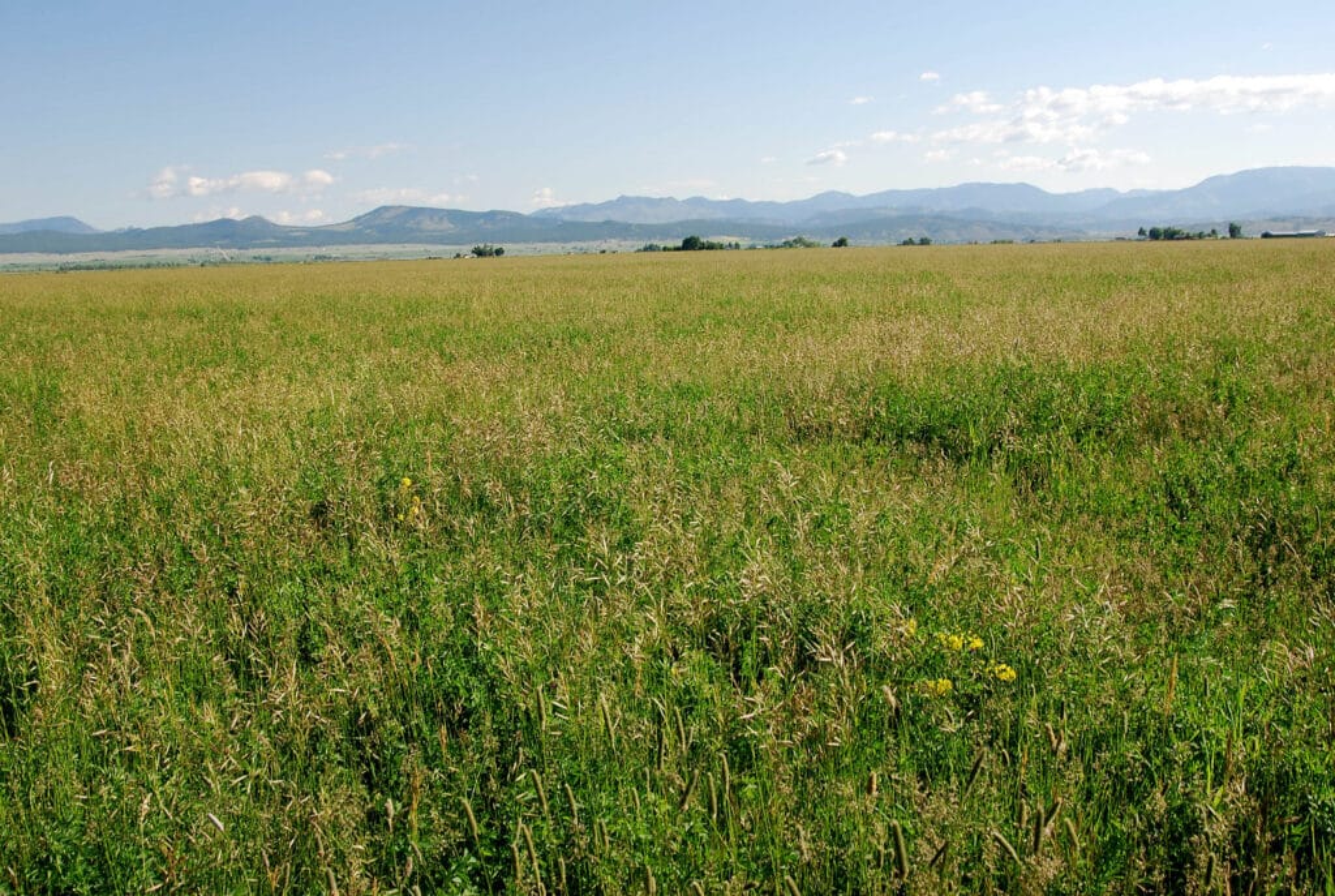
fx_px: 1338
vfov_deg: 37.0
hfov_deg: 53.0
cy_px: 448
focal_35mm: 36
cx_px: 668
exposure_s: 1/80
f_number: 8
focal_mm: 24
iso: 200
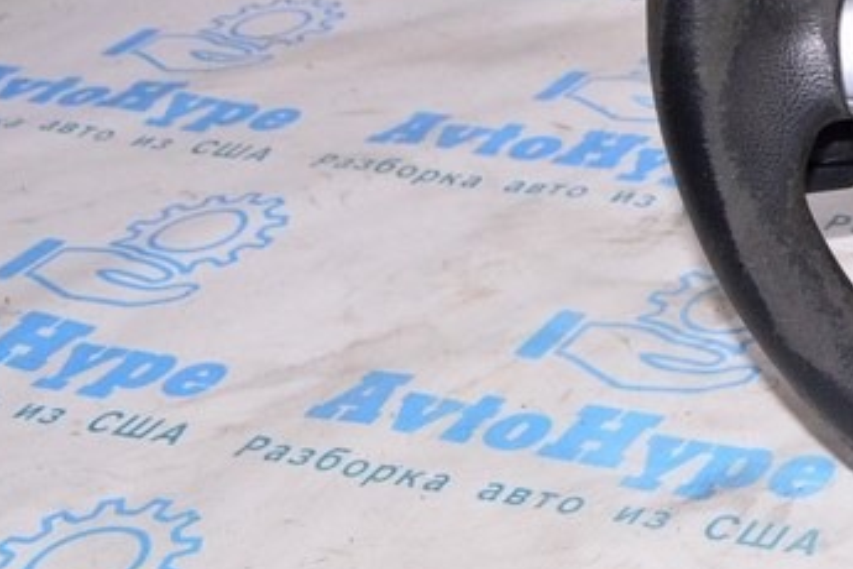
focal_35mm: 98
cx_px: 1234
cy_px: -16
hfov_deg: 18.7
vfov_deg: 13.7
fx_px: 2322
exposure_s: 1/200
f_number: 8
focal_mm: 22
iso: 1600
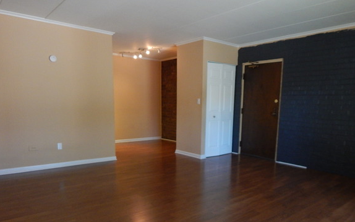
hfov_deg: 70.2
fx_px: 252
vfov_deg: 47.0
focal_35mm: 26
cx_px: 196
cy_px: 145
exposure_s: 1/25
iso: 400
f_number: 3
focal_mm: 4
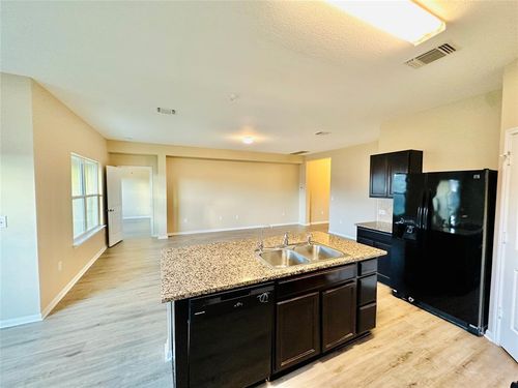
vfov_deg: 85.7
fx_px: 209
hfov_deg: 102.1
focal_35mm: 14
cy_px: 194
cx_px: 259
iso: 250
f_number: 2.2
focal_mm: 2.22
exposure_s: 1/60
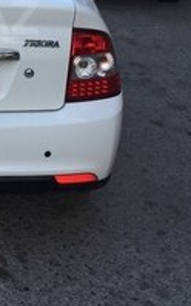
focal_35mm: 77
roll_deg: +1.6
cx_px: -80
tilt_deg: -6.5
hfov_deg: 15.8
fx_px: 640
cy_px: 17
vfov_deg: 25.7
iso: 40
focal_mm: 4.15
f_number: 2.2
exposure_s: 1/33
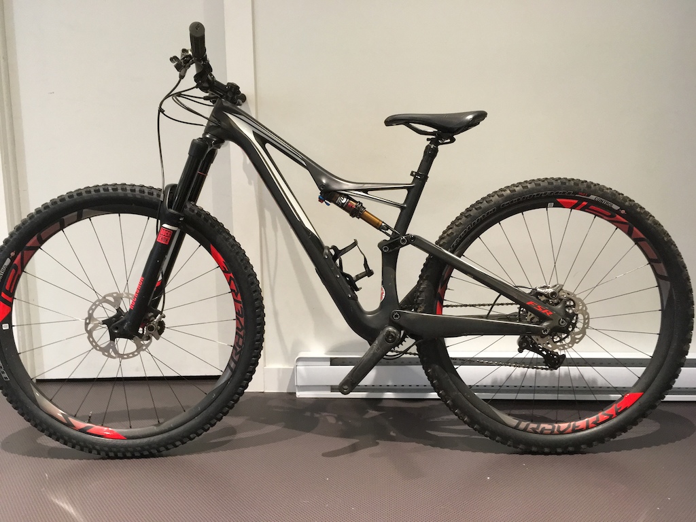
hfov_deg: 61.7
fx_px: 583
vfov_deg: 48.2
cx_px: 348
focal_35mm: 29
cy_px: 261
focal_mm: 4.15
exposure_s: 1/15
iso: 200
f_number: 2.2
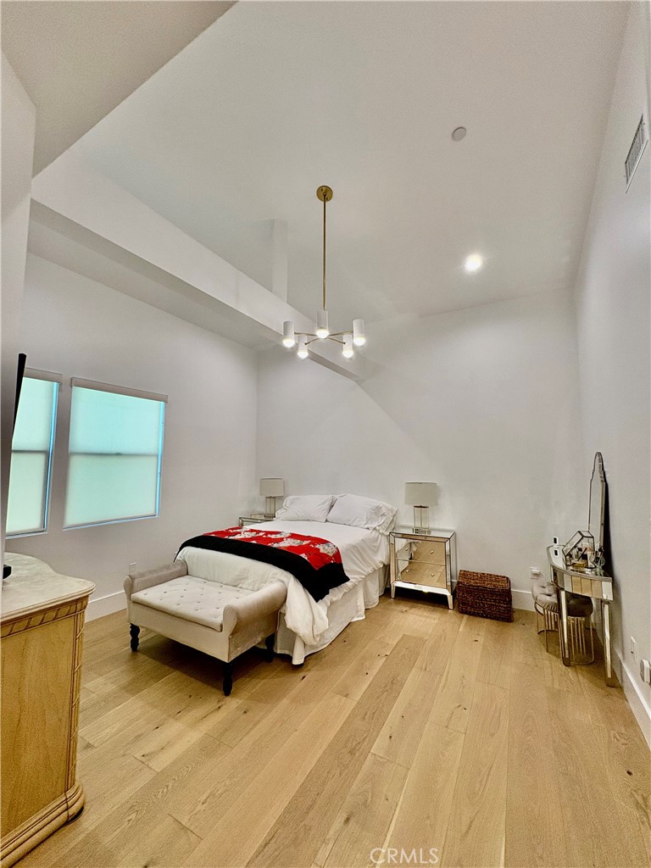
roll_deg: -0.3
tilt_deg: +5.6
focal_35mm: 14
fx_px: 351
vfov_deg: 102.1
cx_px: 326
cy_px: 434
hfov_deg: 85.7
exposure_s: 1/120
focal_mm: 2.22
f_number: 2.2
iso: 160
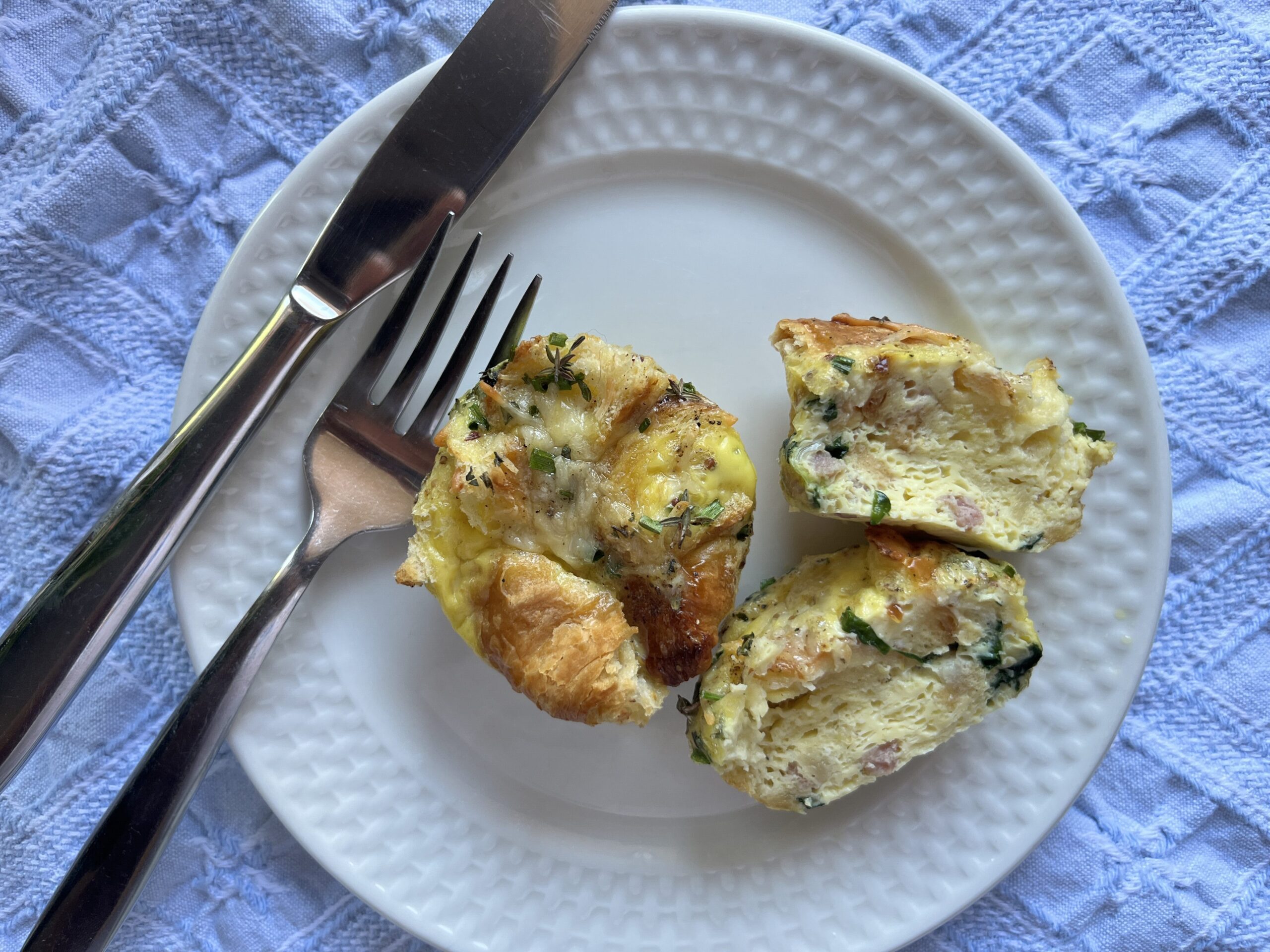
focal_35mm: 26
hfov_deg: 67.3
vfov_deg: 53.1
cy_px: 476
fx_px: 954
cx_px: 635
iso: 80
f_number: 1.6
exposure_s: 1/121
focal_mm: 5.1
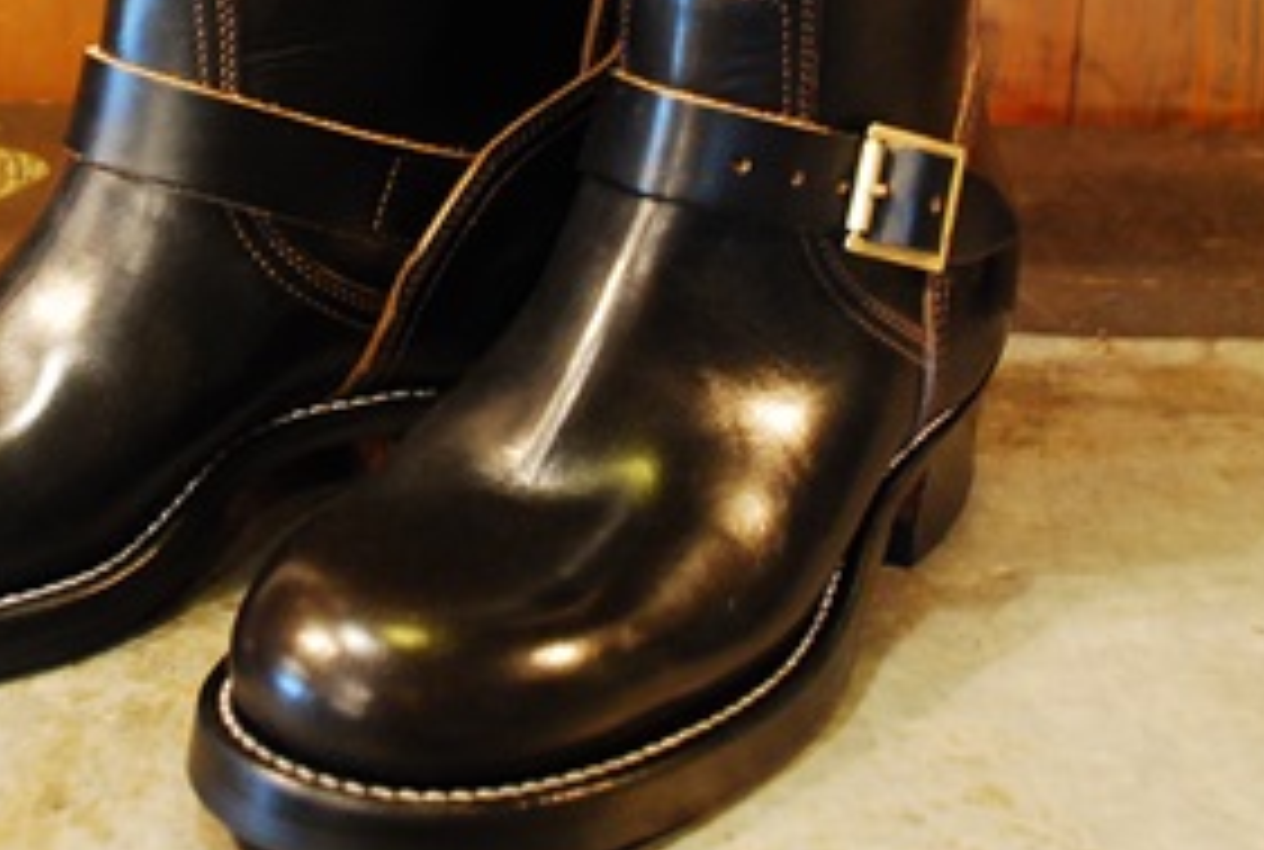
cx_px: 360
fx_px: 3133
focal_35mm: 89
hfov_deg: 22.6
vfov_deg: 15.2
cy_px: 27
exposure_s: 1/2.5
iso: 1000
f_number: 4
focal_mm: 28
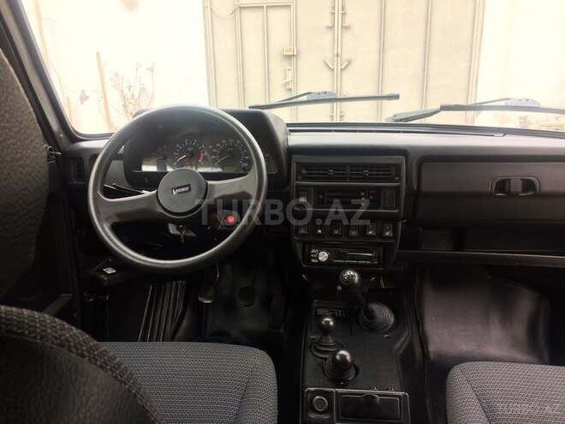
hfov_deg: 61.7
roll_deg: +1.5
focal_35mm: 29
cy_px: 212
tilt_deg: -16.3
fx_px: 473
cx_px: 282
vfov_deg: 48.2
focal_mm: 4.15
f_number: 2.2
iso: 40
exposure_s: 1/50
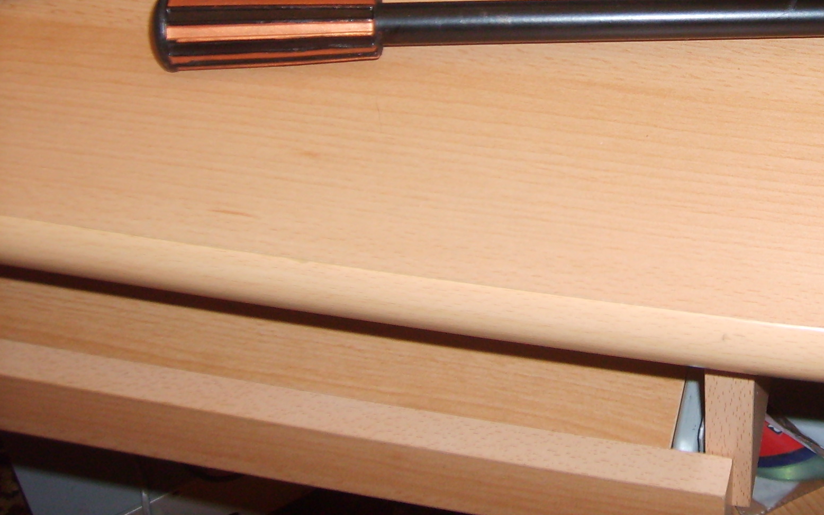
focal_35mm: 61
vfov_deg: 20.7
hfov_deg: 32.5
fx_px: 1370
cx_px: 669
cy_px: 16
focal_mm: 5.8
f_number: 2.8
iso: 100
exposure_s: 1/45
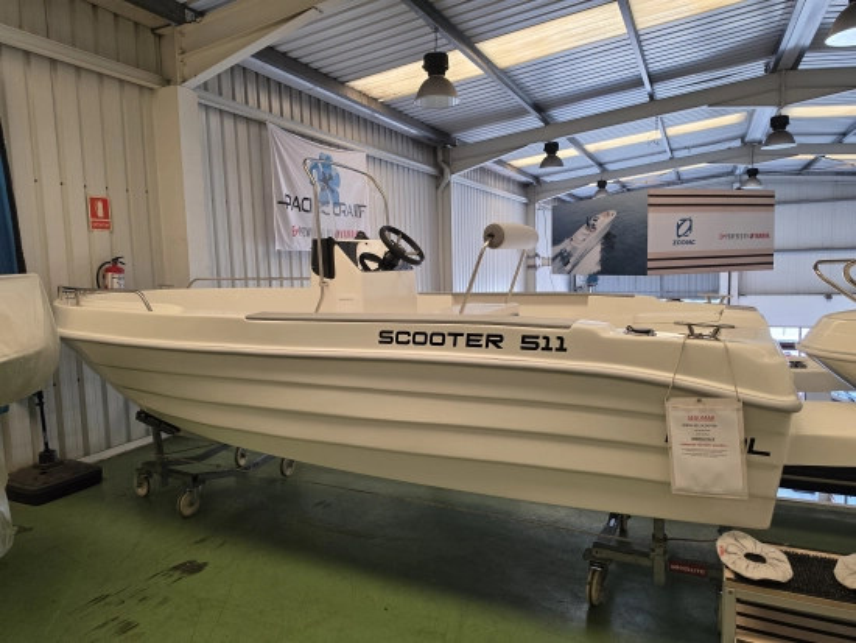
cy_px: 322
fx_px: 569
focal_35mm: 23
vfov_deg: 58.9
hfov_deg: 73.9
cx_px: 428
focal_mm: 6.5
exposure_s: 1/180
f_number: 1.4
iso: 125
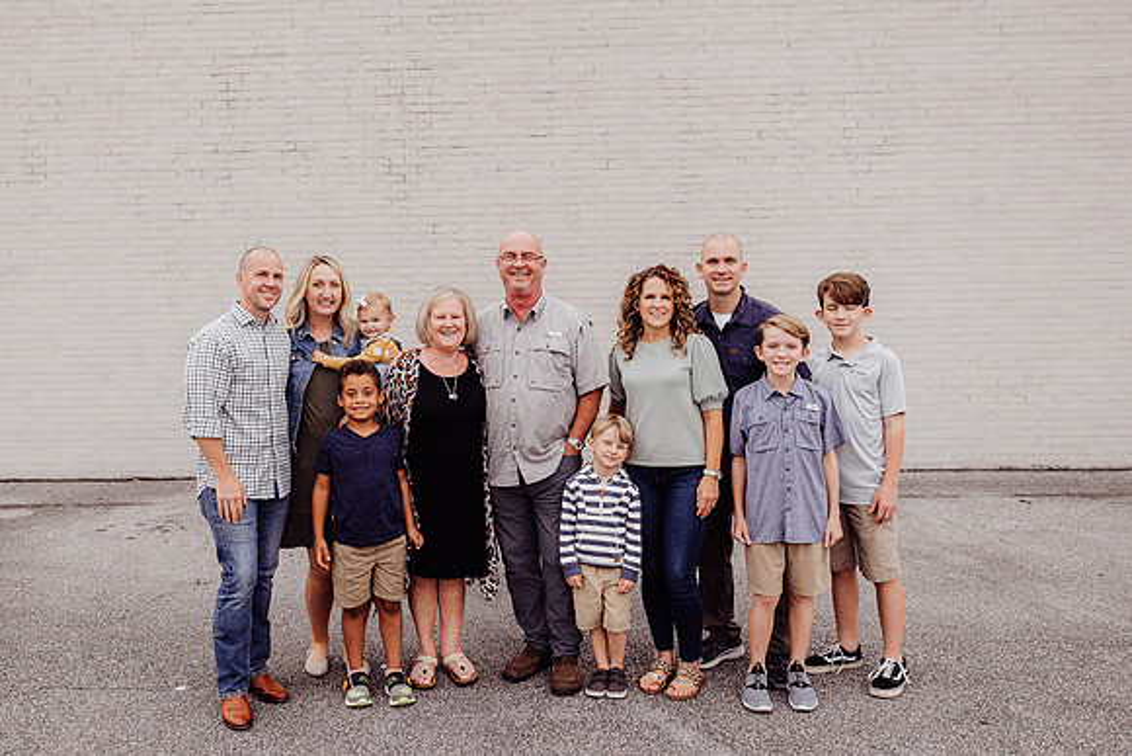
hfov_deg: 58.9
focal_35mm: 32
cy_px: 345
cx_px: 504
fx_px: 999
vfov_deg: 41.4
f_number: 2.8
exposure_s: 1/160
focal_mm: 24
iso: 80
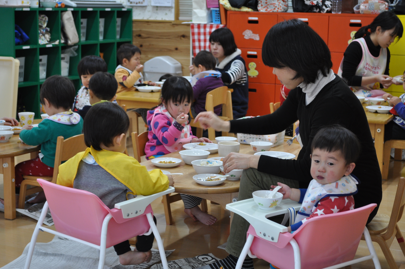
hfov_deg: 30.5
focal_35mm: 66
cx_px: 202
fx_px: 742
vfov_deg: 20.6
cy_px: 134
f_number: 5.3
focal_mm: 44
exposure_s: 1/60
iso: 500
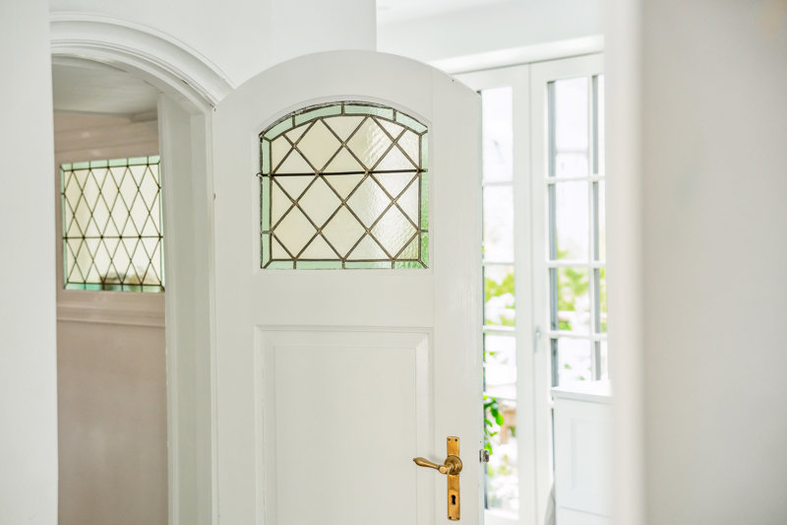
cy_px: 262
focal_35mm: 60
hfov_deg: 33.4
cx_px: 394
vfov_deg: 22.6
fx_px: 1311
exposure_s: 1/250
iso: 1600
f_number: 4.5
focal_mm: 60
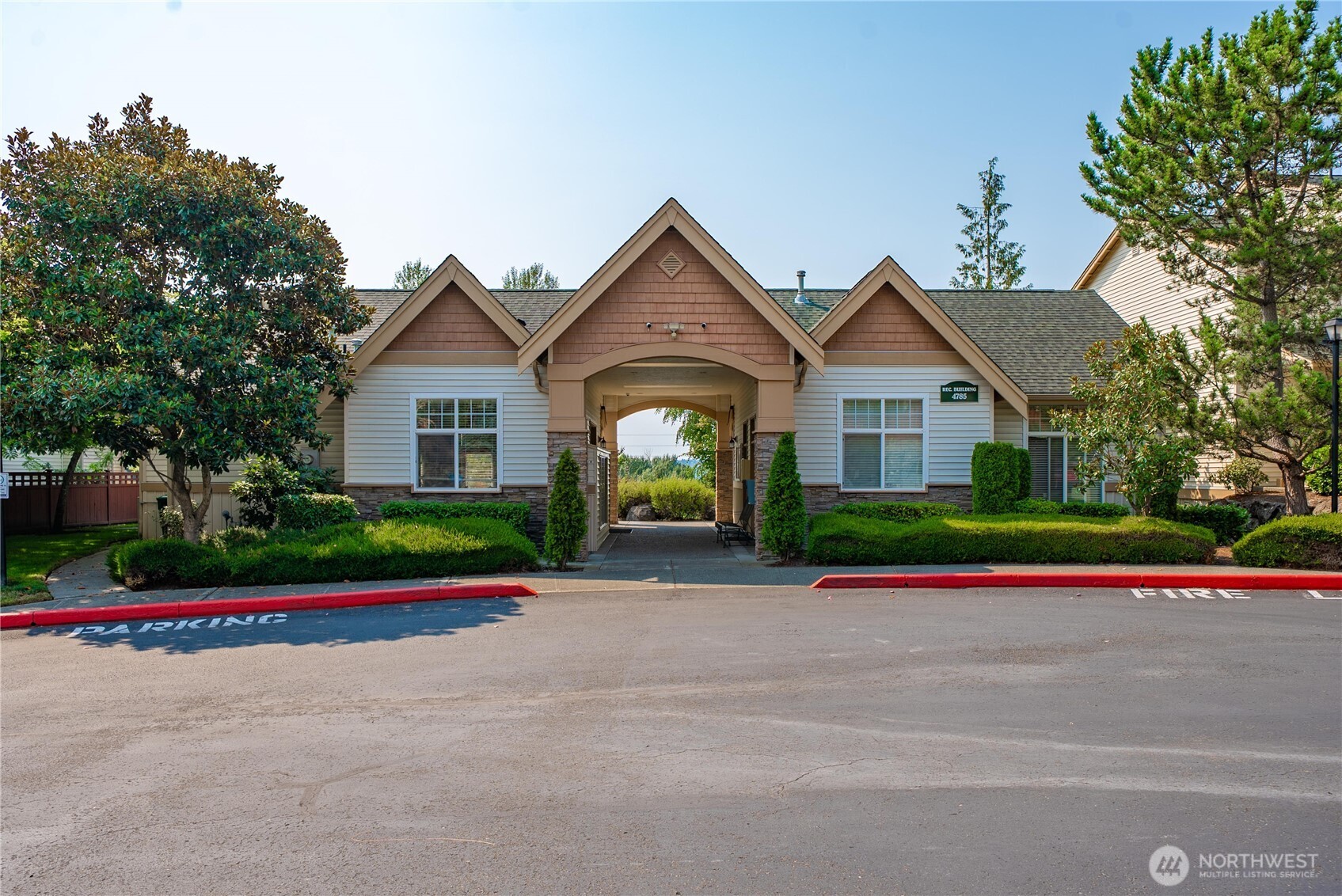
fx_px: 895
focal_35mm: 24
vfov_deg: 53.2
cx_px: 671
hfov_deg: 73.7
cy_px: 448
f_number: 7.1
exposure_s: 1/125
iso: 80
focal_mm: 24
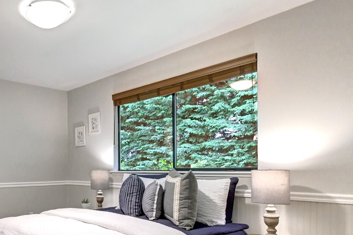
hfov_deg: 59.2
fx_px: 265
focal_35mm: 27
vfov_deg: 45.1
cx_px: 47
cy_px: 193
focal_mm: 10
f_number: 11
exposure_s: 1/4
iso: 3200
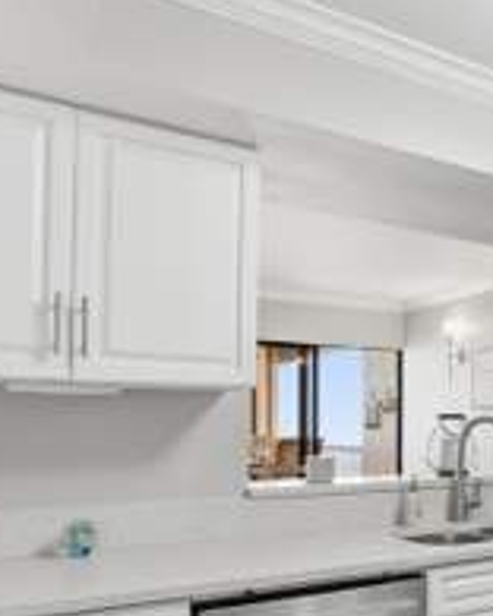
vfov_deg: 47.7
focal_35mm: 37
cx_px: 559
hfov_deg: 34.0
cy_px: 441
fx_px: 675
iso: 400
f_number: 9
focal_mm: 16
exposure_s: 1/50
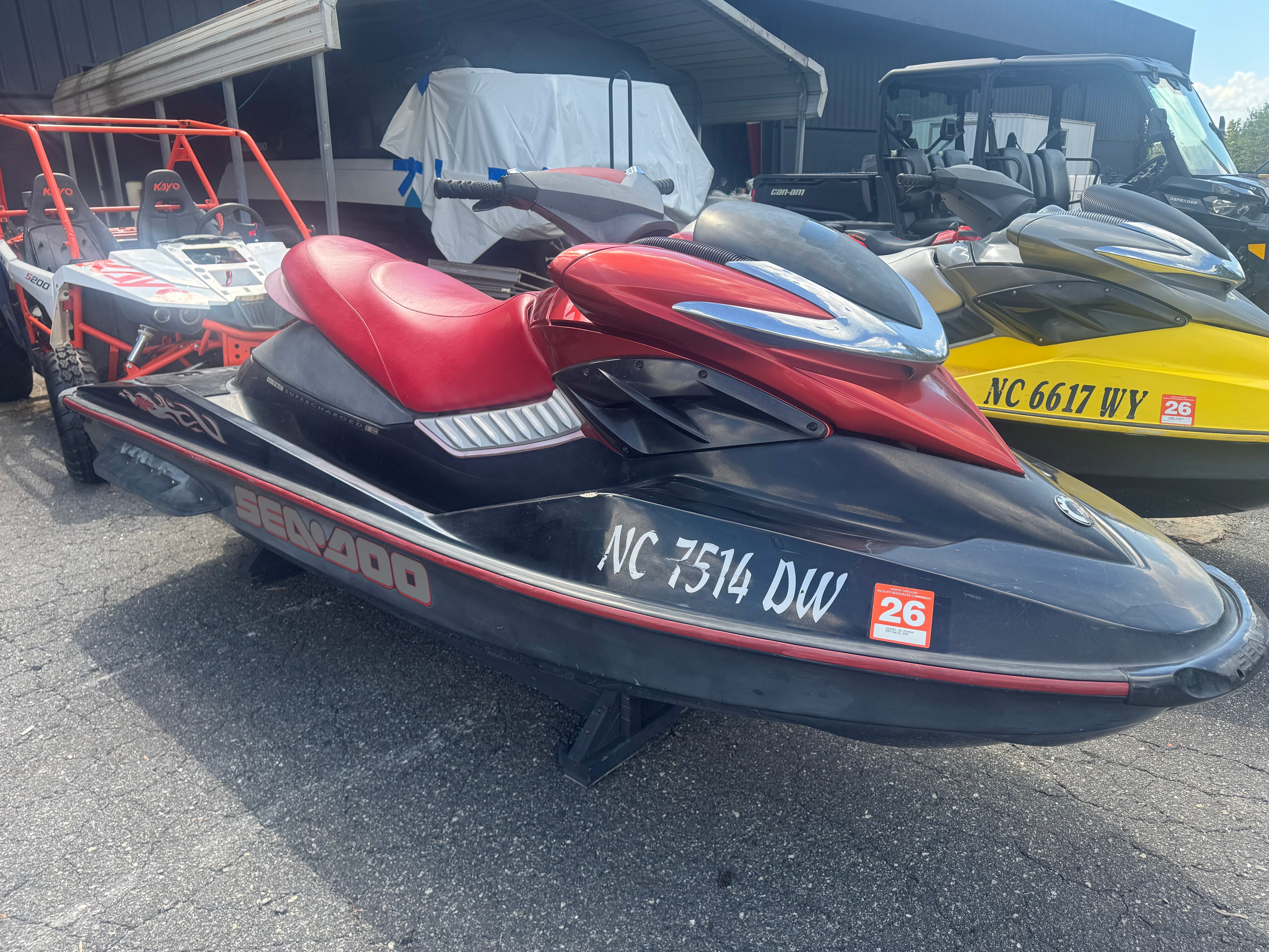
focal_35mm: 24
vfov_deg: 56.8
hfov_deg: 71.6
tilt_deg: -17.6
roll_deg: +1.4
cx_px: 634
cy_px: 476
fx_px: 880
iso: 80
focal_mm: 6.76
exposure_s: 1/822
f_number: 1.78
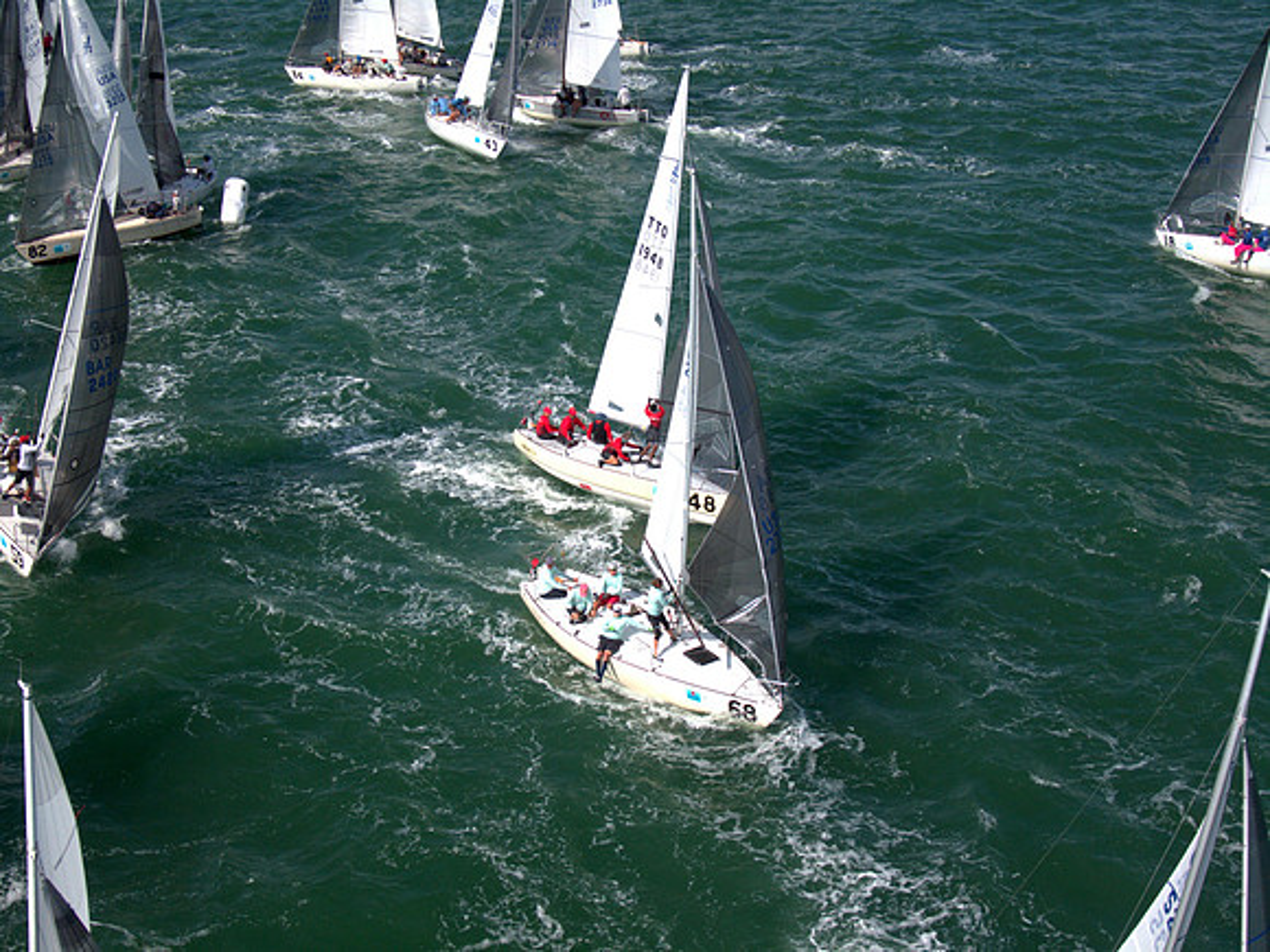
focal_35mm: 48
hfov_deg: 39.7
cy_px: 476
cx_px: 635
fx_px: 1761
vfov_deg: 30.3
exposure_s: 1/1250
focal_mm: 8.6
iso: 100
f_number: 3.8
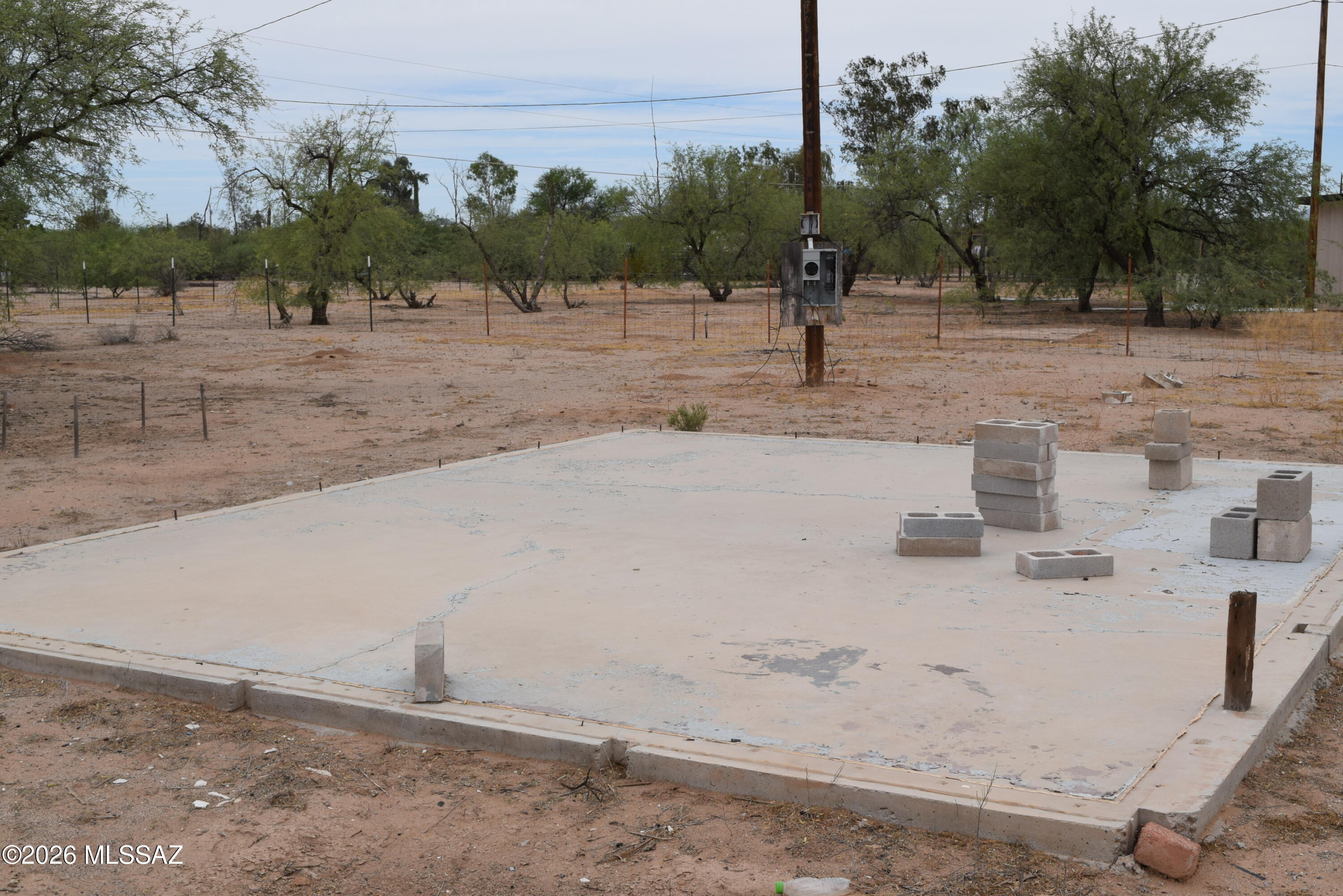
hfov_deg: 43.6
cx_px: 672
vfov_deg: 29.9
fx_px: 1679
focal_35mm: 45
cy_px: 448
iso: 200
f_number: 10
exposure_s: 1/400
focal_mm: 30
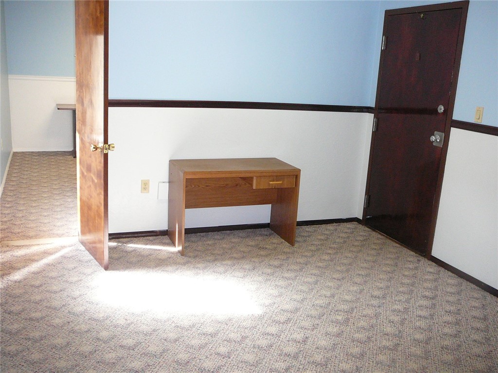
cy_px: 186
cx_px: 249
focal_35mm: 35
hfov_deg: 52.6
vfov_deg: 40.7
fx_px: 504
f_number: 2.8
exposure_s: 1/30
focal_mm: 5.2
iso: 250
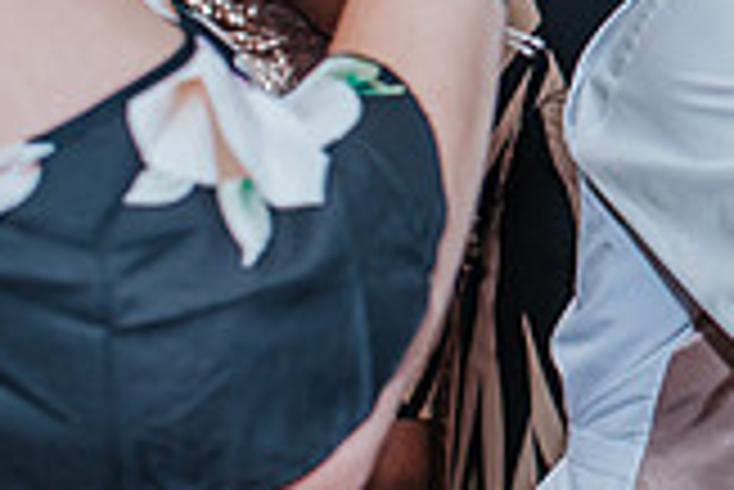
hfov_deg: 15.1
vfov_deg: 10.5
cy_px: 20
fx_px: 2653
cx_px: 923
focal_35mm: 130
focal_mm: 35
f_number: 3.5
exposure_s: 1/200
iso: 400
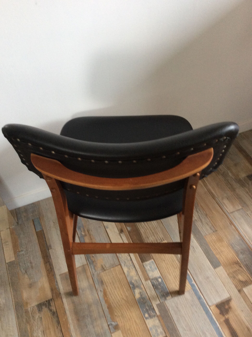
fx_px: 311
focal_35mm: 32
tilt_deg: -49.0
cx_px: 126
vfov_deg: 56.9
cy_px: 168
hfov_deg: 44.1
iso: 80
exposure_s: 1/25
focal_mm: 3.3
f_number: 2.4
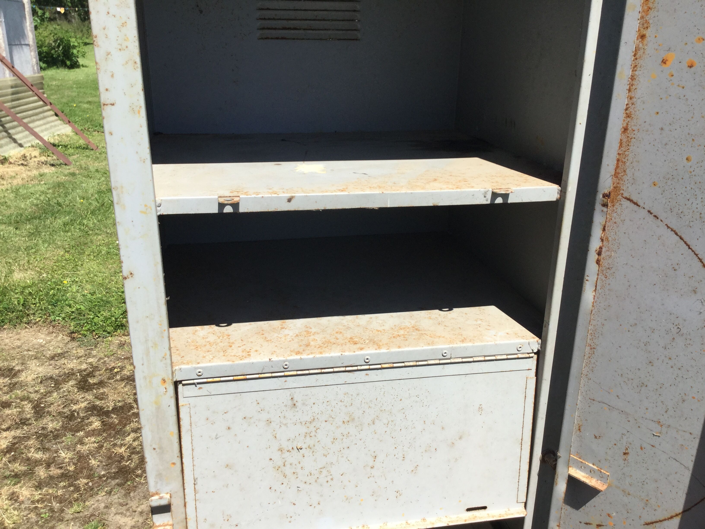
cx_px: 352
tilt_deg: -21.1
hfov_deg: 58.4
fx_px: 631
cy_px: 264
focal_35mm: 31
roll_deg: -1.5
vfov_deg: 45.4
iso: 25
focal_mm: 3.3
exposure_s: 1/970
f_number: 2.4
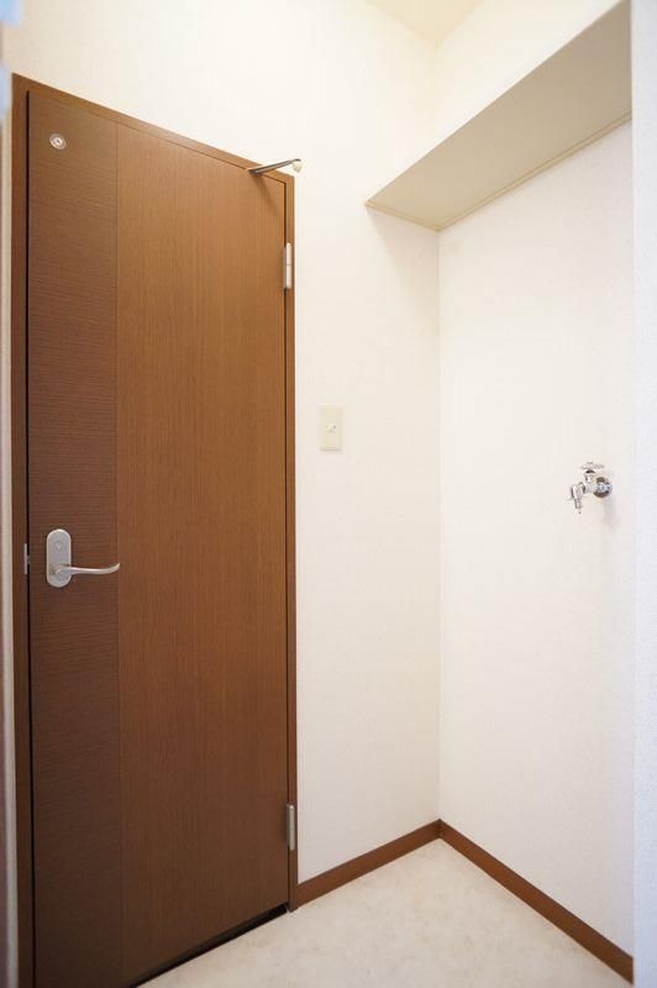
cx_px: 328
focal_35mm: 24
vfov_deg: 73.8
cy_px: 494
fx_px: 658
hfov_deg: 53.1
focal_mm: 16
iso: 1600
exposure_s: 1/60
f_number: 2.8
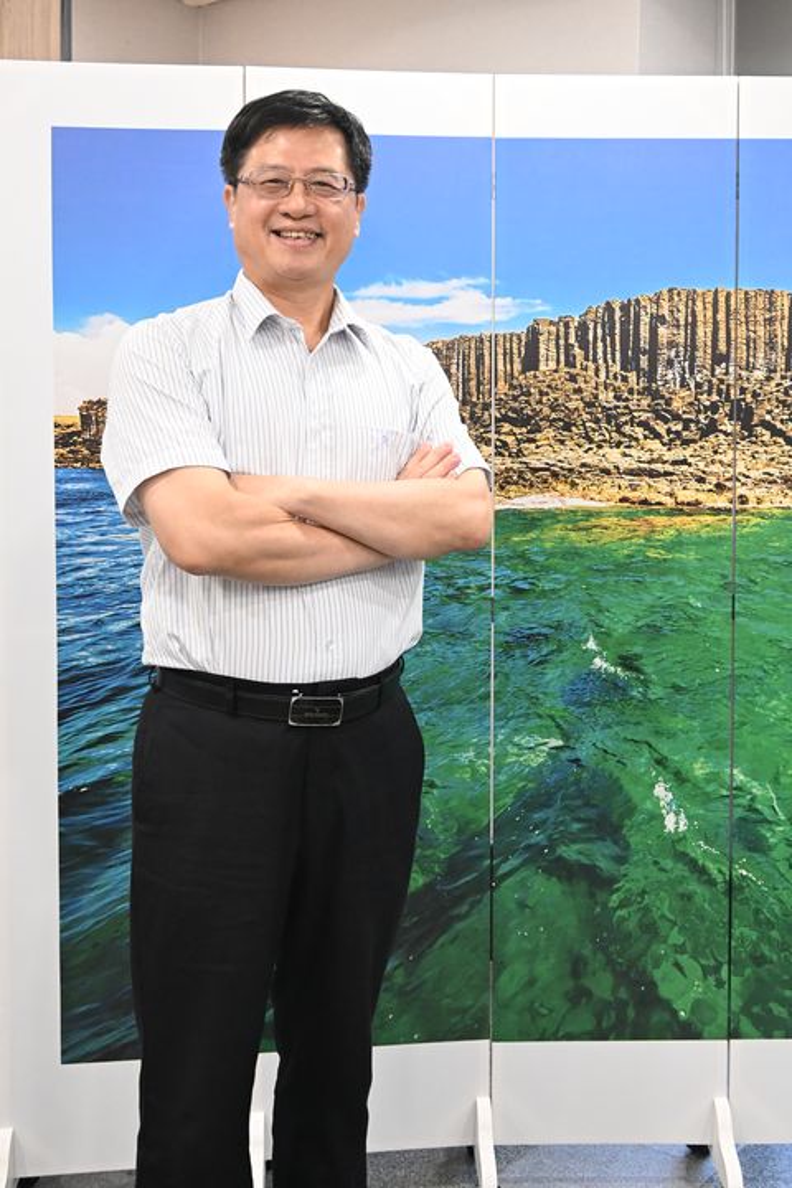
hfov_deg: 37.6
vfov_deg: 54.1
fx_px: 1163
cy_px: 594
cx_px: 396
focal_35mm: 35
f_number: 5
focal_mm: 23.5
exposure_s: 1/160
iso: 3200
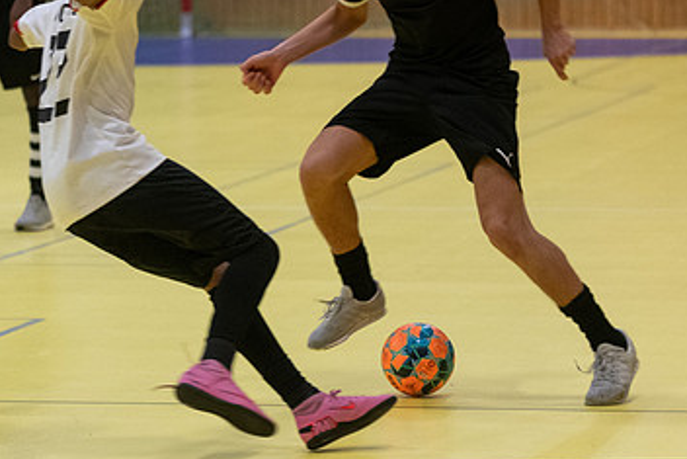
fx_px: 4715
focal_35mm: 247
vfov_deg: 5.6
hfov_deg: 8.3
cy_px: 140
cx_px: 345
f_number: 3.2
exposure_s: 1/640
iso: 3200
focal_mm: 100
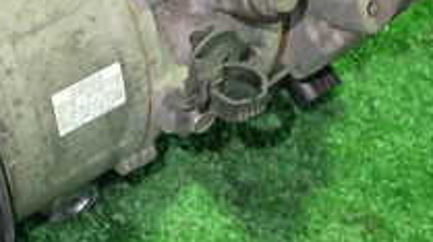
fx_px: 1078
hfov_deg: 22.3
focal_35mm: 94
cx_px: 70
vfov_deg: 12.7
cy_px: 0
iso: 640
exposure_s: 1/30
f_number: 2.3
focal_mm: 5.4
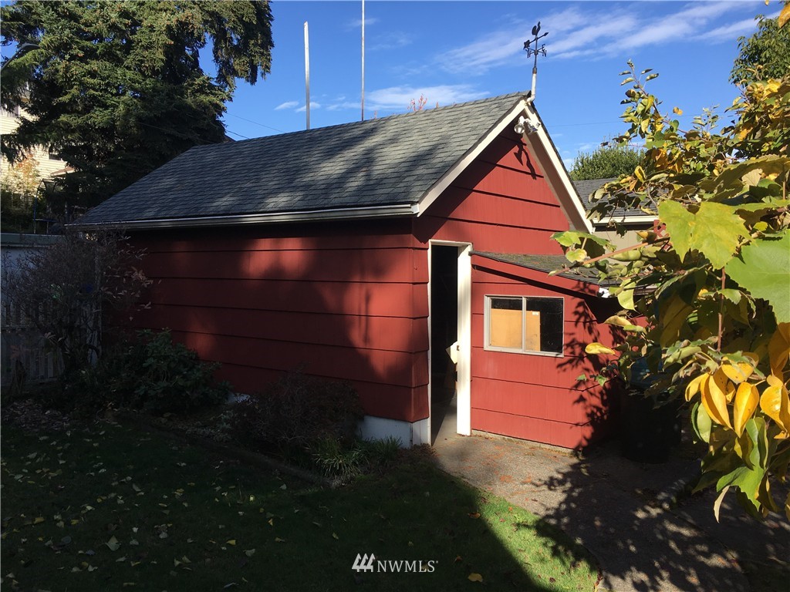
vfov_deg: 48.2
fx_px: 662
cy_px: 296
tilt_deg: -2.7
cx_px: 395
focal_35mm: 29
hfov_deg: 61.7
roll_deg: -1.3
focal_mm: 4.15
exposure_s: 1/905
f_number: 2.2
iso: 25
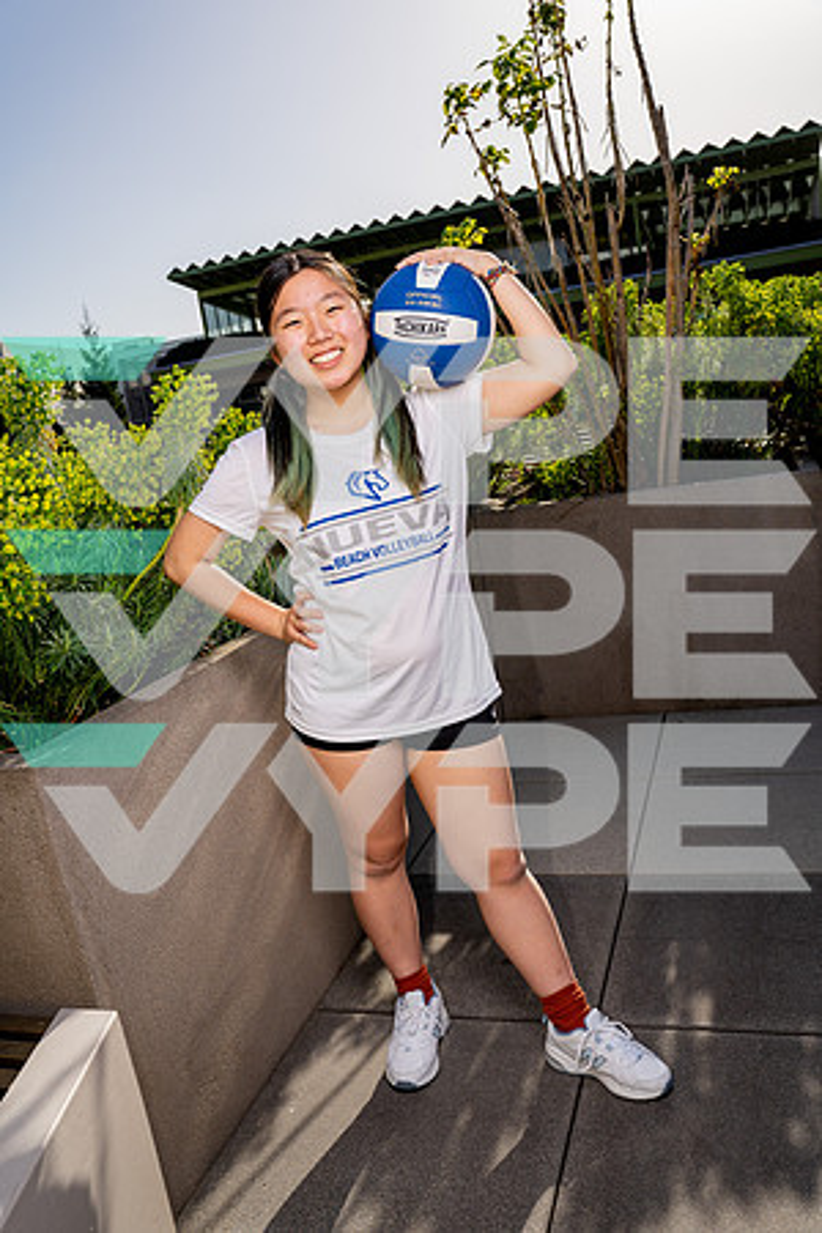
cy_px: 616
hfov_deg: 46.4
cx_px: 411
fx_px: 959
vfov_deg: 65.5
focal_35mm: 28
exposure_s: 1/640
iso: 100
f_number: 5.6
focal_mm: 28
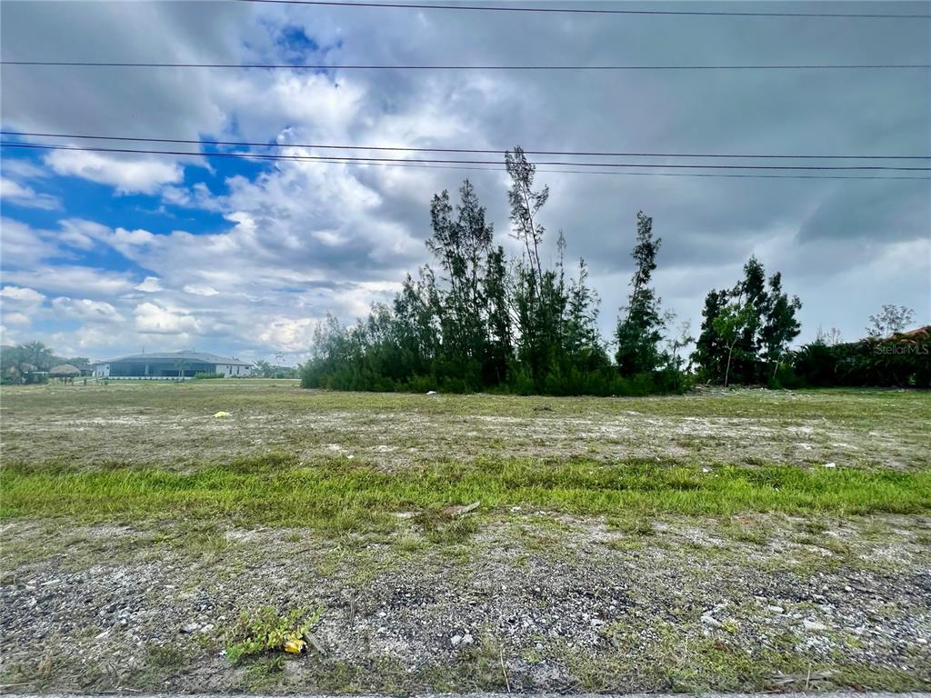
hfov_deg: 106.2
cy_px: 349
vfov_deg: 89.9
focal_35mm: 13
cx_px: 466
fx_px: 350
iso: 32
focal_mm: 1.57
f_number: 1.8
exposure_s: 1/1468
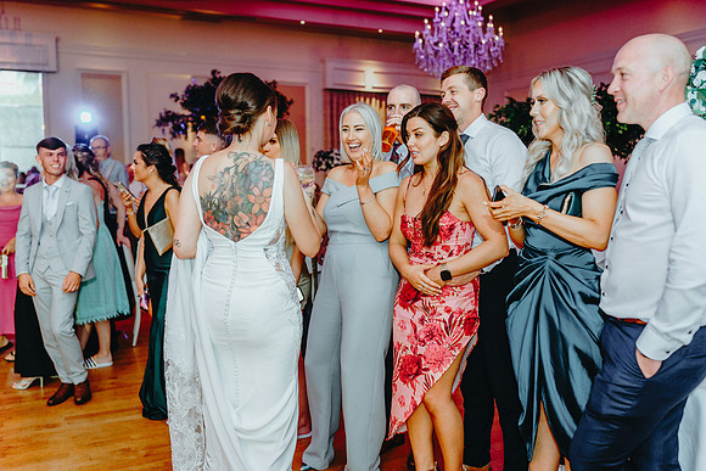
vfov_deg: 37.9
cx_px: 353
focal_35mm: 35
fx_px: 687
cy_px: 236
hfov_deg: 54.4
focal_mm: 35
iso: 1600
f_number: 2
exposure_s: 1/250
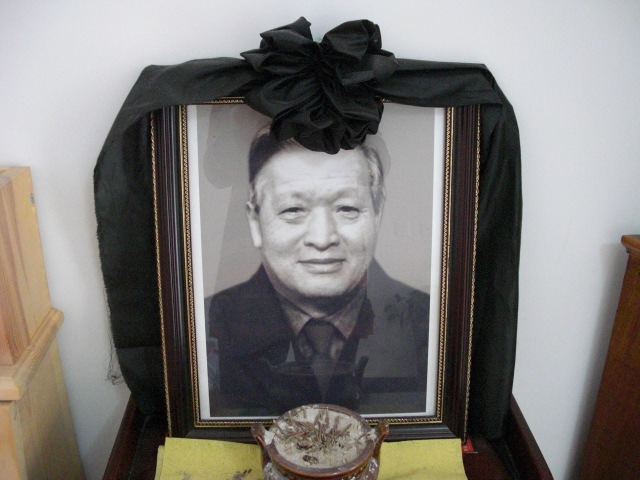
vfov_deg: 39.7
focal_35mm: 36
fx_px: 666
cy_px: 240
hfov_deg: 51.4
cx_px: 320
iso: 800
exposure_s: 1/60
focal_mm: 6.3
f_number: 2.8
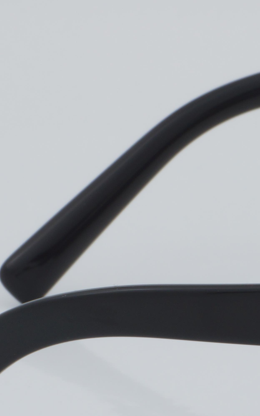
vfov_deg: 8.3
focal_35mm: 253
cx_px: 422
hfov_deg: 5.1
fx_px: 2863
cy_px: 276
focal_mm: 55
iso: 100
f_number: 32
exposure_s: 1/4
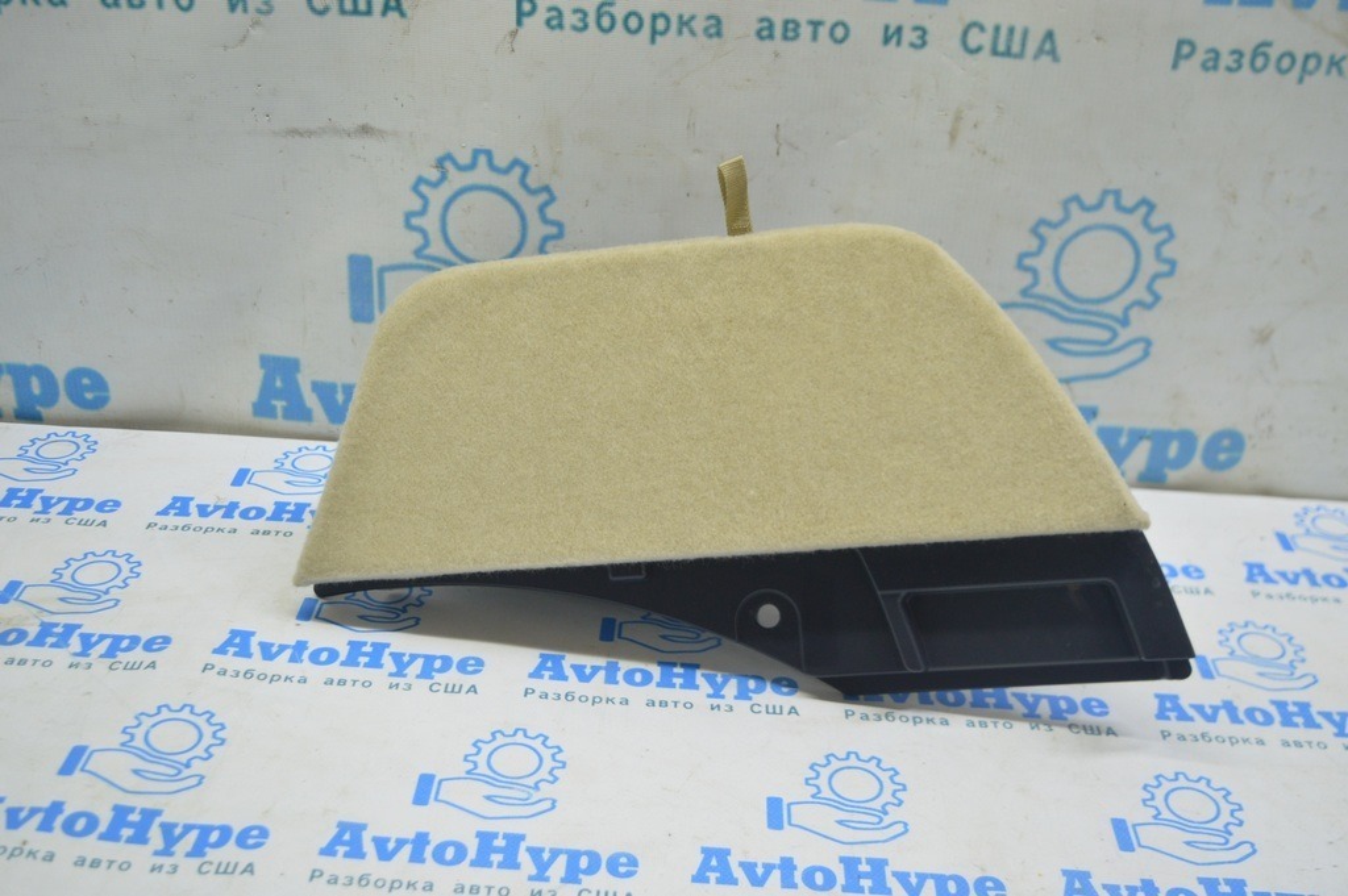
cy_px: 448
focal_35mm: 40
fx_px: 1515
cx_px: 674
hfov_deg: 48.0
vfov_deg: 33.0
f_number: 4
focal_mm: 27
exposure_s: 1/40
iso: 400
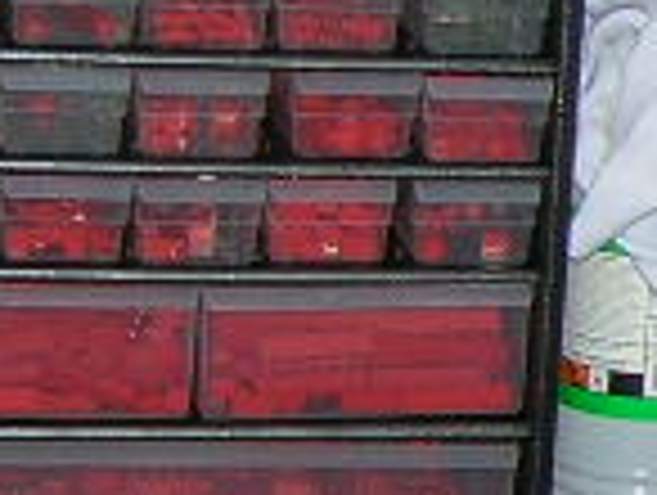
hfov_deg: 7.9
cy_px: 122
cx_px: 1350
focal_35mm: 238
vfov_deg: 6.3
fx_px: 4525
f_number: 2.9
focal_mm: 5.7
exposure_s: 1/60.1
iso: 61
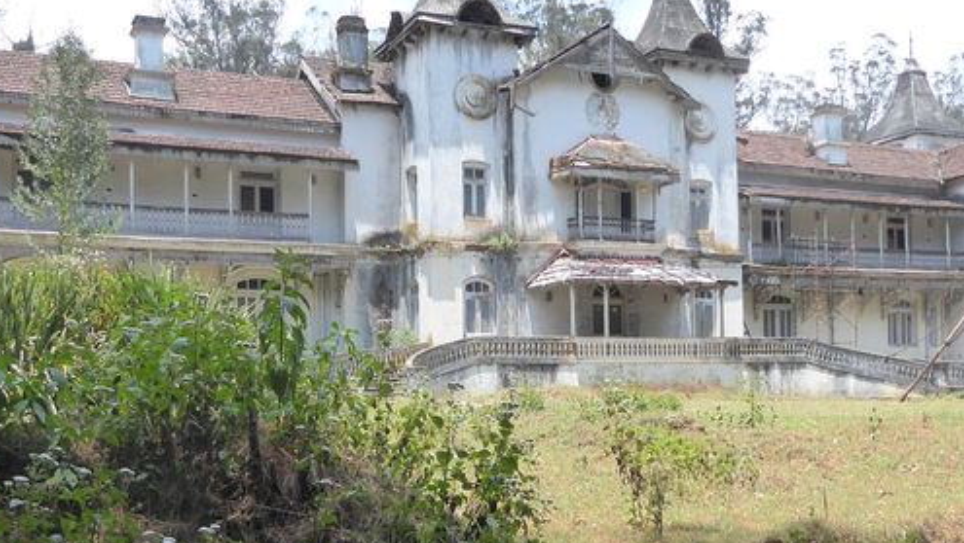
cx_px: 442
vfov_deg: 26.9
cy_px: 376
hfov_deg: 46.3
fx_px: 1125
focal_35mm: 44
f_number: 3.3
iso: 160
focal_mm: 4.3
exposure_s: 1/400
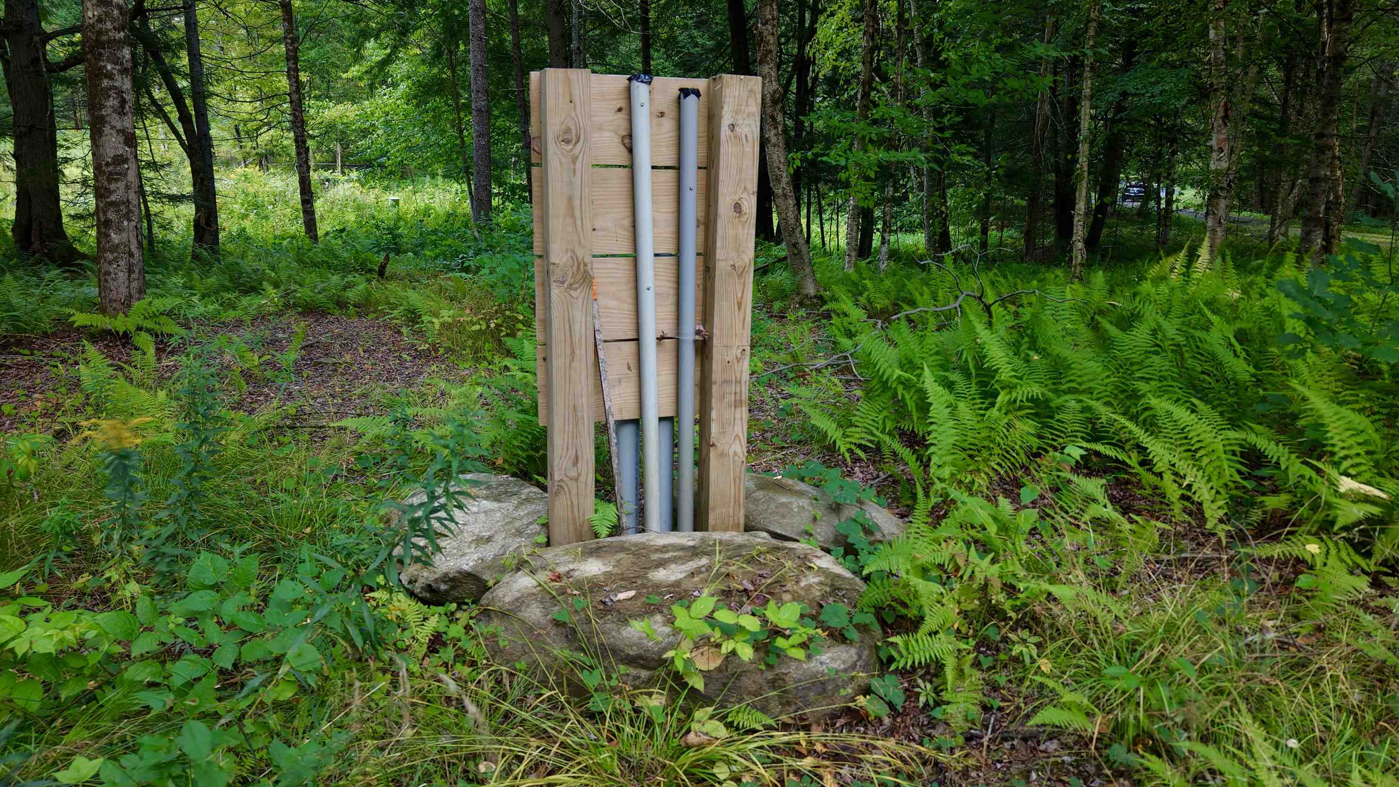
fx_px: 1002
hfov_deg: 69.9
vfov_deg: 42.9
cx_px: 701
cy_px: 373
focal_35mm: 27
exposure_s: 1/15
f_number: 1.8
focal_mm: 8.67
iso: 160
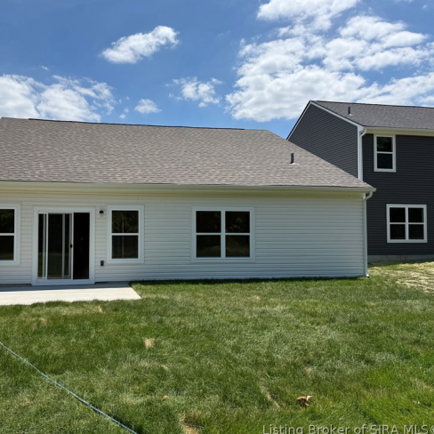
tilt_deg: +2.8
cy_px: 217
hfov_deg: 54.6
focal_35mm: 29
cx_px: 148
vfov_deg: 55.6
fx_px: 411
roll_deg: -0.1
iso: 80
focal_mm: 6.76
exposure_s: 1/6711
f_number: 1.78
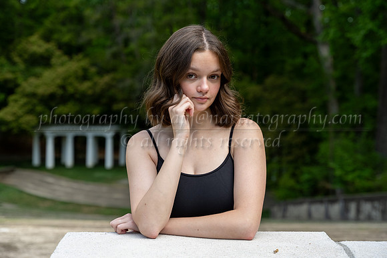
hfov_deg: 31.9
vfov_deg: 21.6
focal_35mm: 63
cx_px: 194
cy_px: 129
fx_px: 677
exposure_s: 1/1000
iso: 400
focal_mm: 63
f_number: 4
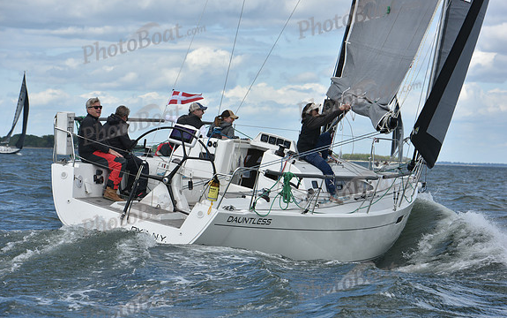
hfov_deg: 14.0
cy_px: 156
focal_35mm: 149
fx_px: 2060
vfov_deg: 8.8
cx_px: 252
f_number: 9
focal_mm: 145
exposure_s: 1/1000
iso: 320
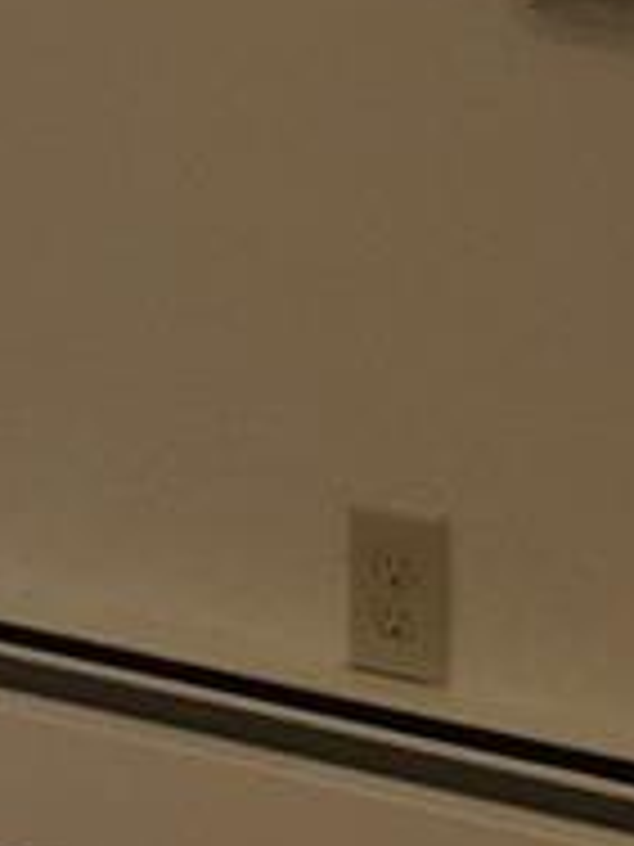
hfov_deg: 7.9
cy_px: -675
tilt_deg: -3.9
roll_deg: -1.1
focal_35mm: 185
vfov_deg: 10.1
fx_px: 4518
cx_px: -175
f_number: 2.2
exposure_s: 1/120
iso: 50
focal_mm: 4.15
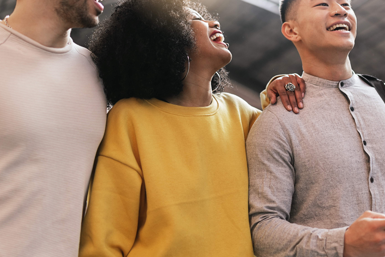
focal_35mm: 62
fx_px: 663
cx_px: 235
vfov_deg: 21.7
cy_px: 52
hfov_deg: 32.3
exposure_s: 1/250
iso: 200
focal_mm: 35
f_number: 1.4
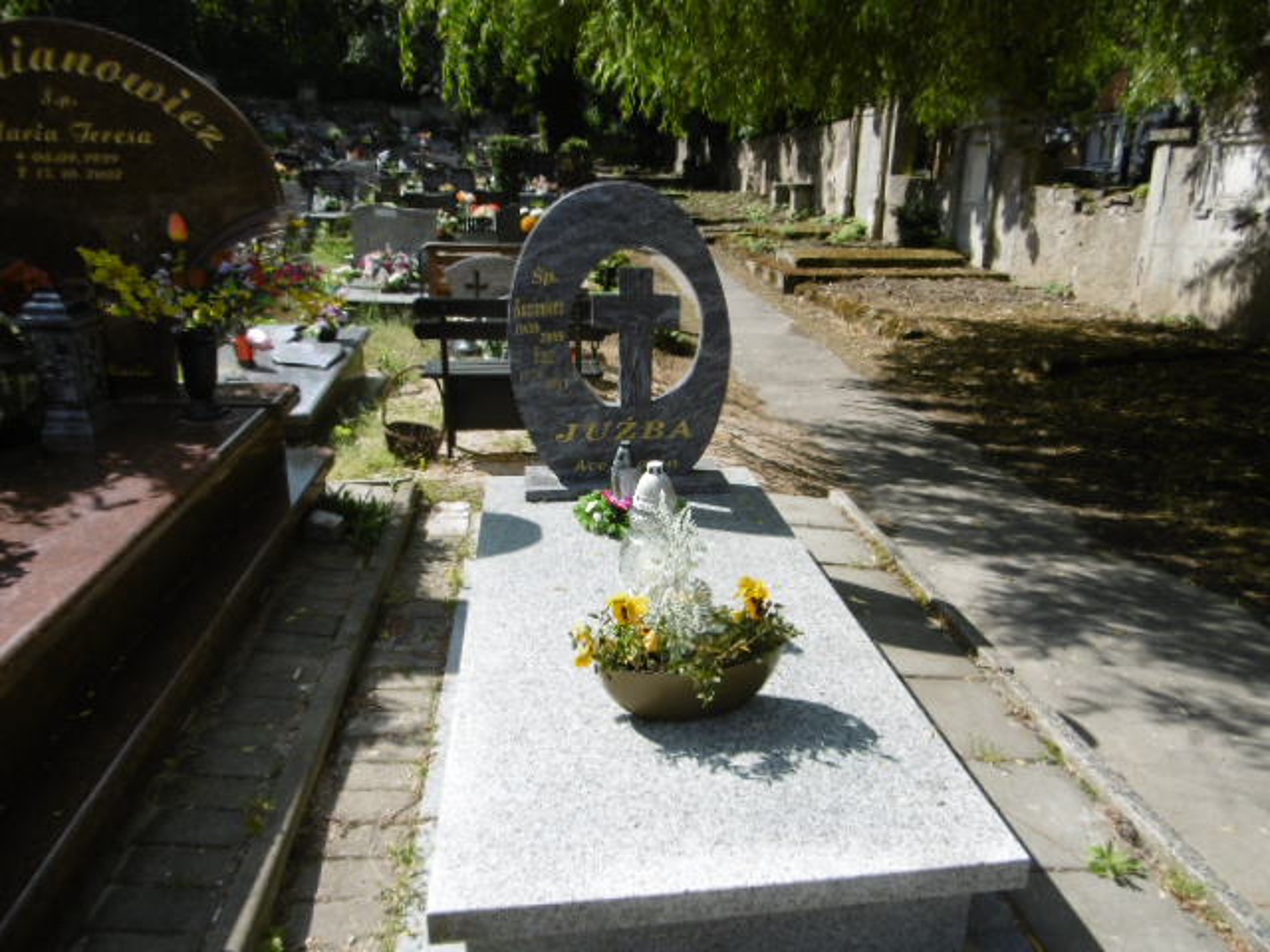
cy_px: 476
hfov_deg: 71.6
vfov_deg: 56.8
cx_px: 635
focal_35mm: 24
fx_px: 881
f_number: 3.1
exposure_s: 1/800
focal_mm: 4.3
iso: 100
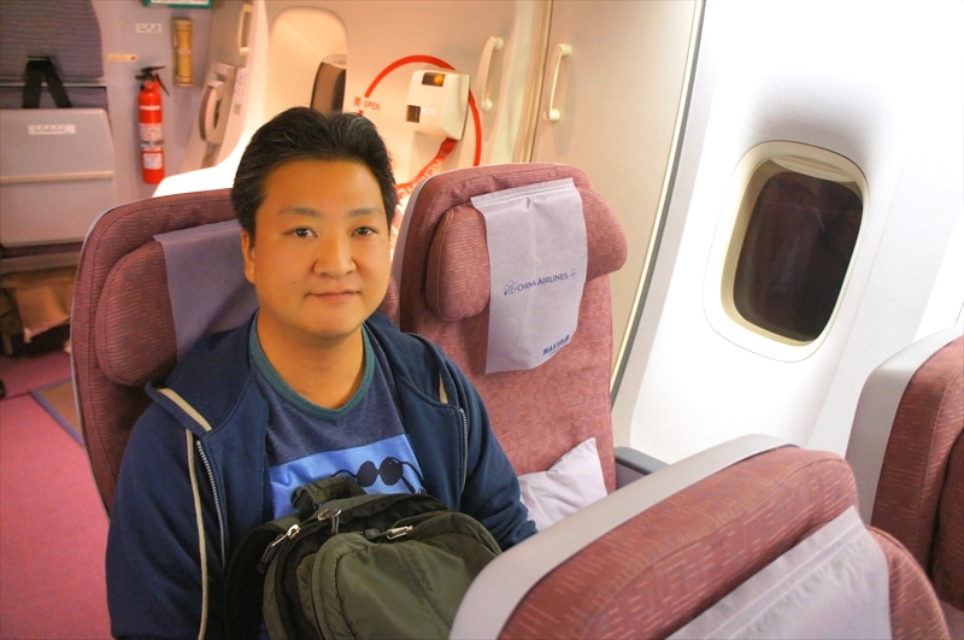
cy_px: 320
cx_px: 482
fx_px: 722
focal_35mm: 27
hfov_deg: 67.5
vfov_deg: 47.8
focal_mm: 18
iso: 1600
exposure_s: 1/25
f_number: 3.5
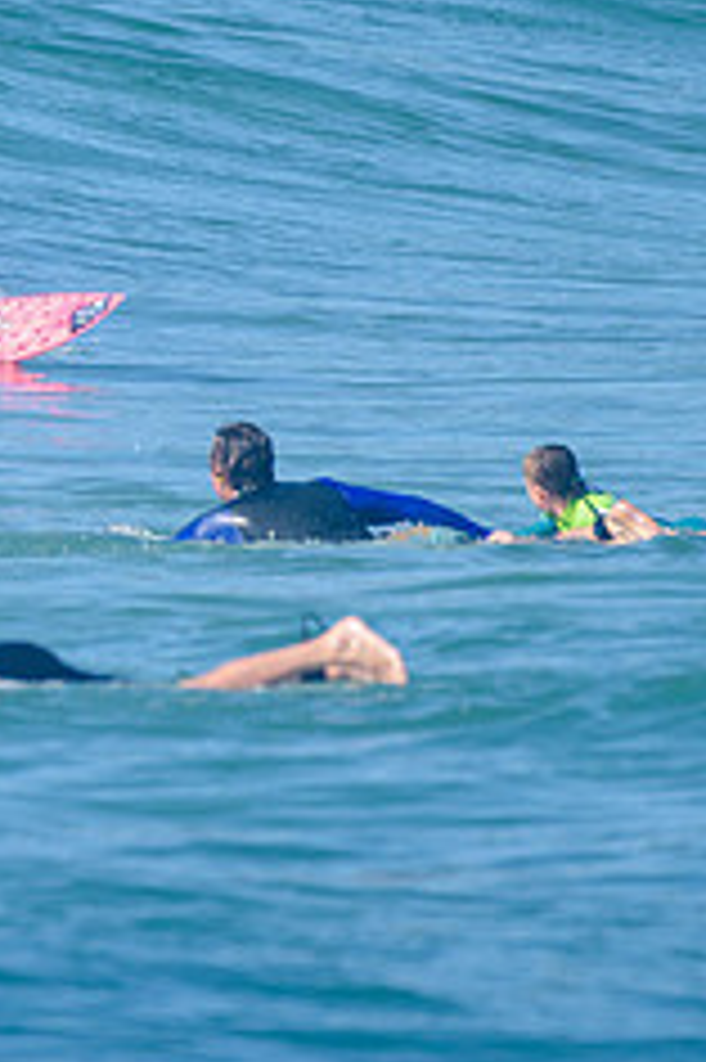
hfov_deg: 0.9
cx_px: -347
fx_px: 44422
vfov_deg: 1.4
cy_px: 103
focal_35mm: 1508
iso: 220
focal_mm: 500
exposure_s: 1/2000
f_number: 5.6
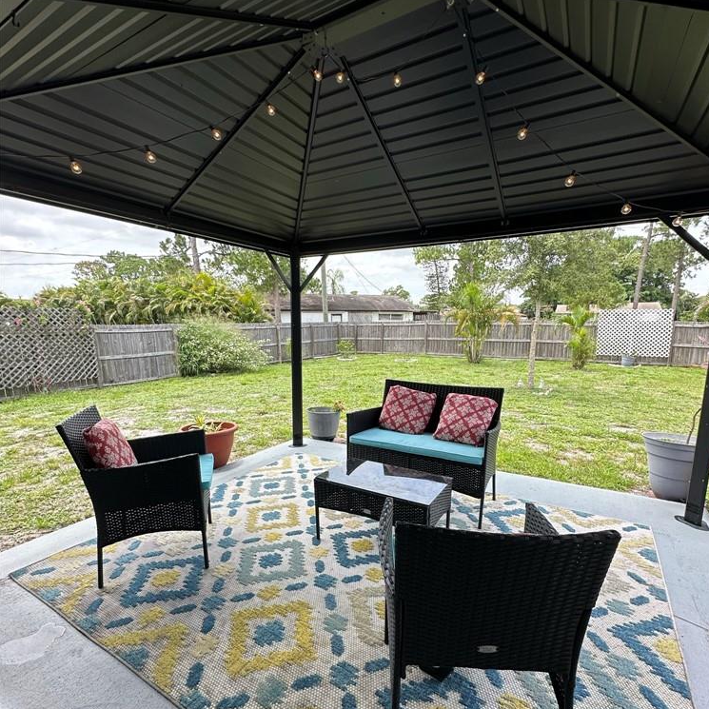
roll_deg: +1.0
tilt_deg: -10.3
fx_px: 394
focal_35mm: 17
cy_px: 392
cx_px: 364
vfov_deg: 83.7
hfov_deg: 84.0
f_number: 2.2
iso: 40
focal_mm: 2.22
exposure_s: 1/454
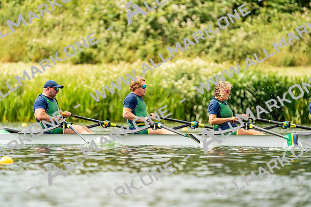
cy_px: 104
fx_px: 4528
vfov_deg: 2.6
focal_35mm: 524
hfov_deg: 3.9
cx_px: 156
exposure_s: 1/2000
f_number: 6.3
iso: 400
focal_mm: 524
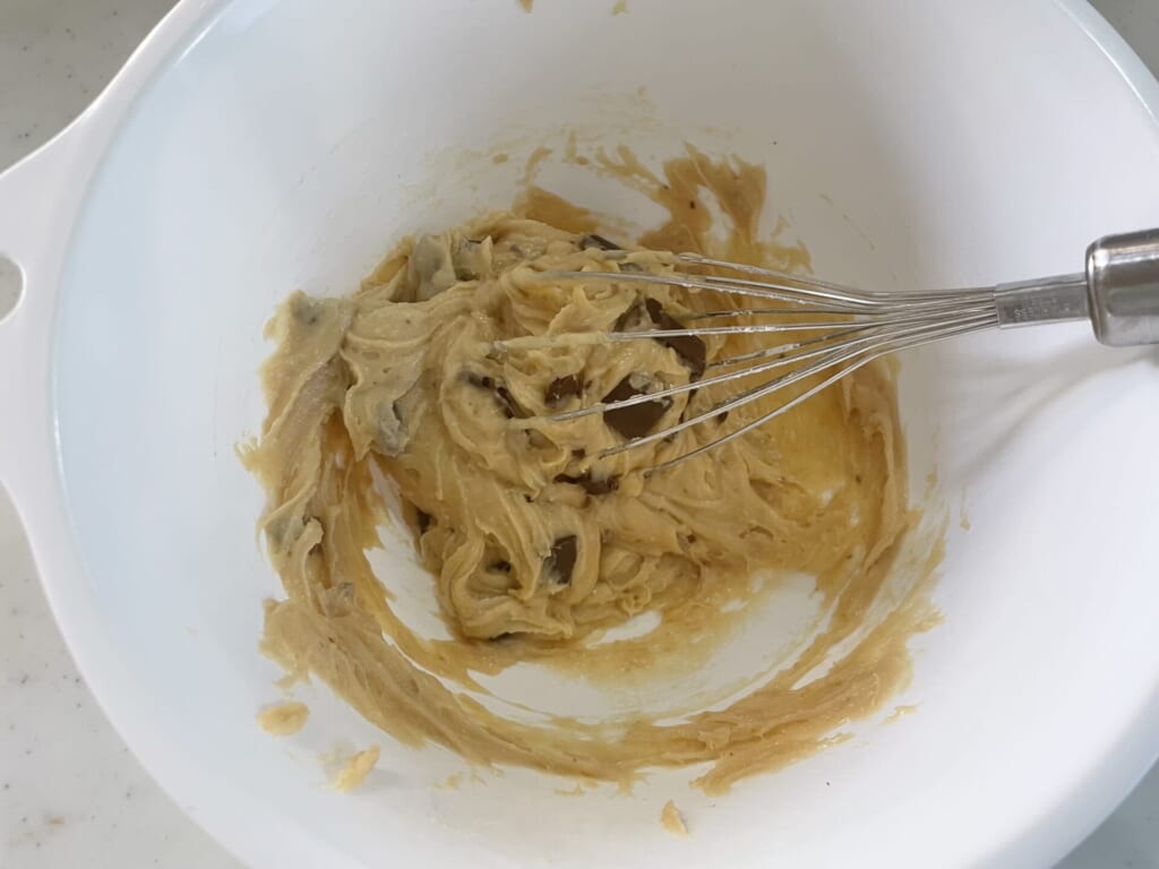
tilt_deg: -73.6
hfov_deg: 67.3
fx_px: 871
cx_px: 580
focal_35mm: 26
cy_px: 434
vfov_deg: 53.1
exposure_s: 1/60
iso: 100
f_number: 1.6
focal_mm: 4.2
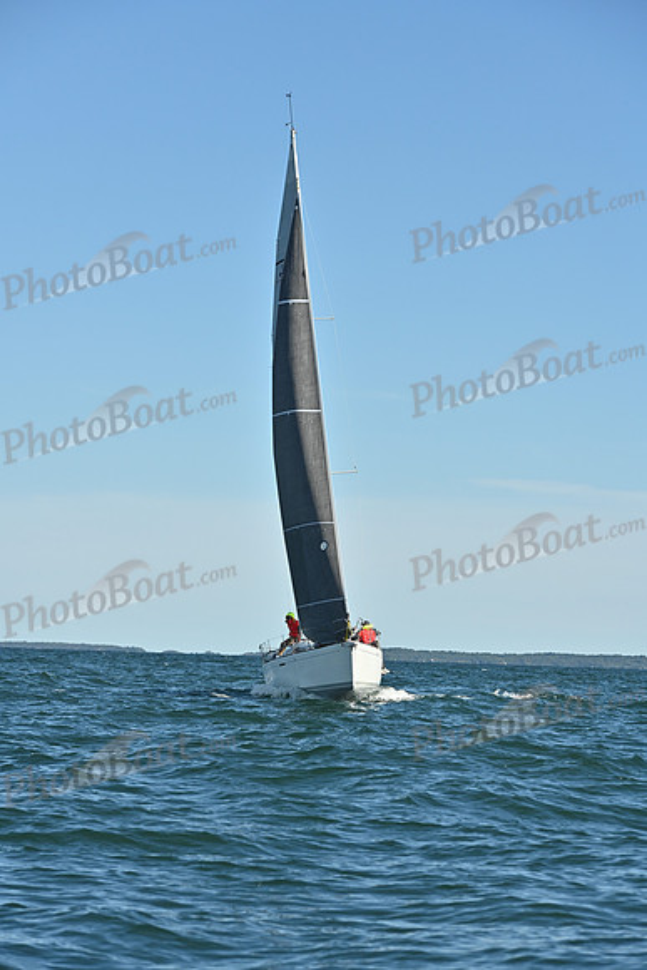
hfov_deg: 10.6
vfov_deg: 15.8
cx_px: 324
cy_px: 485
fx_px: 3502
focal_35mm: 130
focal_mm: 130
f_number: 7.1
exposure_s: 1/1600
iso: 320
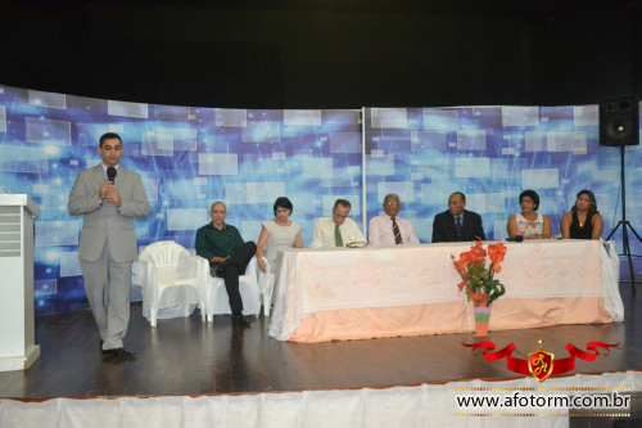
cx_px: 321
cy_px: 214
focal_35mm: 33
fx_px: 588
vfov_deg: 39.9
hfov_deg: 57.2
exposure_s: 1/60
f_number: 3.8
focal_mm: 22
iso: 3200
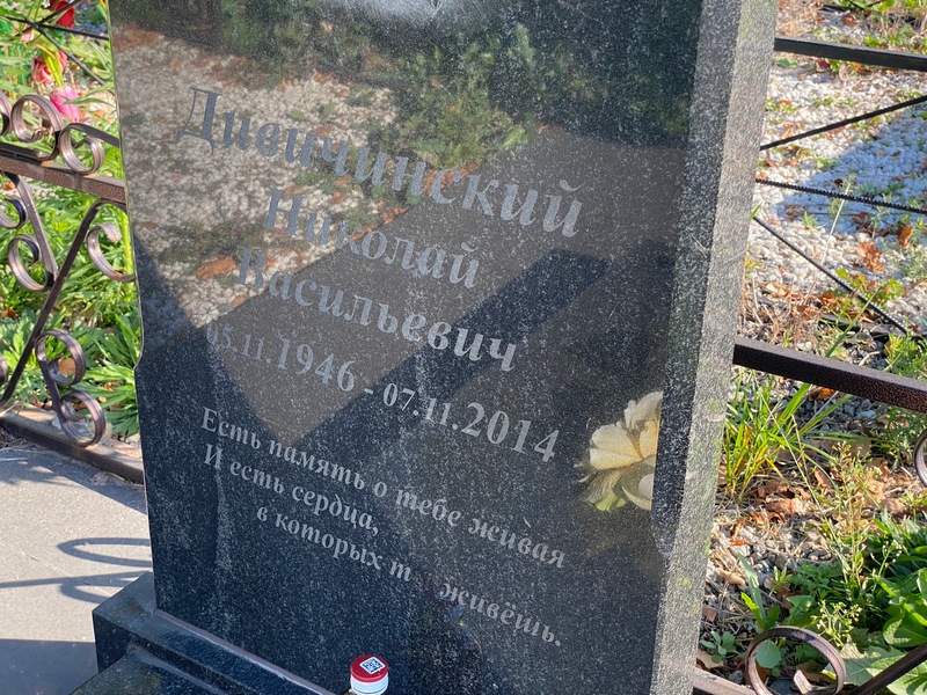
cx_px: 464
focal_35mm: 52
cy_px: 348
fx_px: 1393
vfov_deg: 28.0
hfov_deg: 36.8
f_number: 2
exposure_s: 1/274
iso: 20
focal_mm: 6
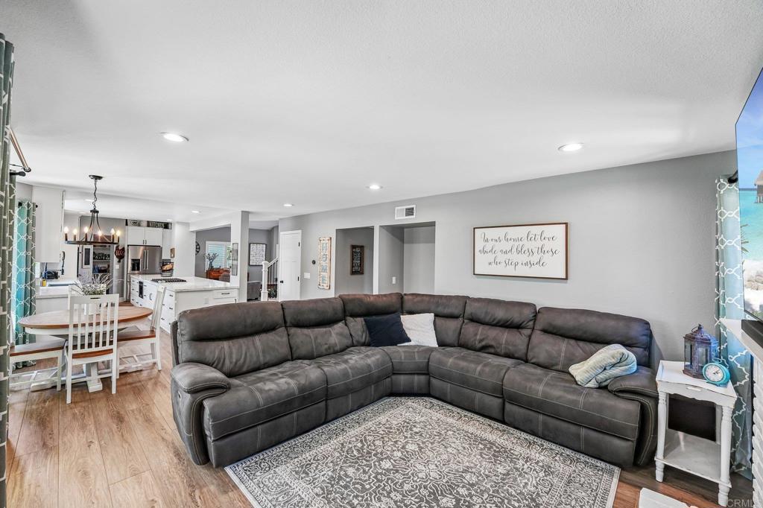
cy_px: 254
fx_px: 297
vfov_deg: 81.2
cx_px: 382
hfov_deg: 104.3
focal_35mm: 14
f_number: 8
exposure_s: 1/50
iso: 400
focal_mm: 14
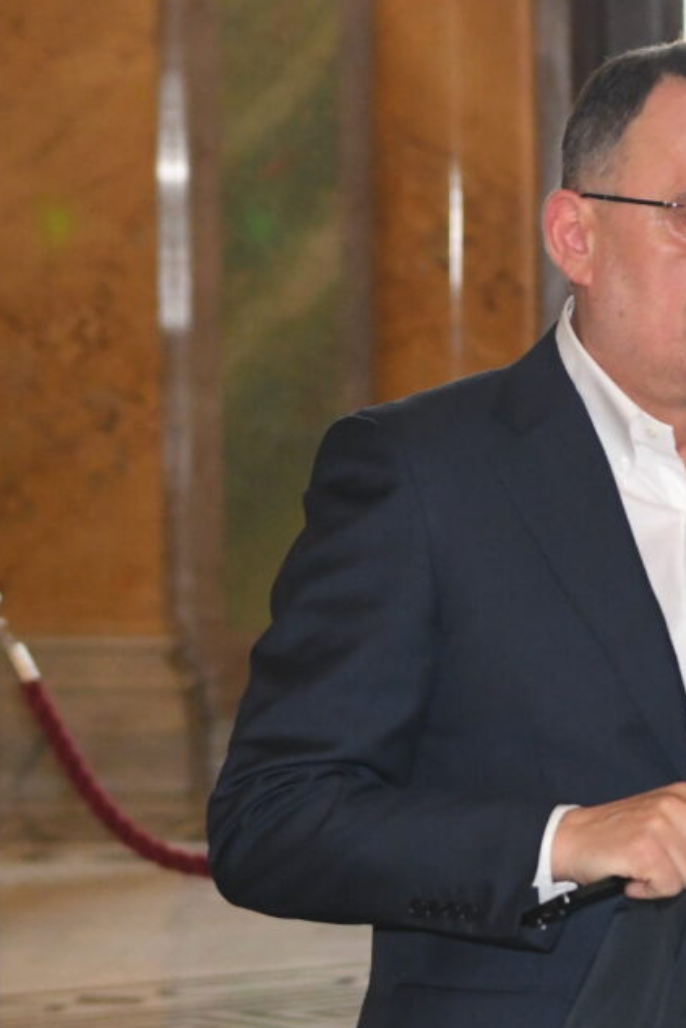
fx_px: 3228
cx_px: 680
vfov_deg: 18.1
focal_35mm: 113
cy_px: 512
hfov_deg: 12.0
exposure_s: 1/200
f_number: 4
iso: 3200
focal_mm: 70
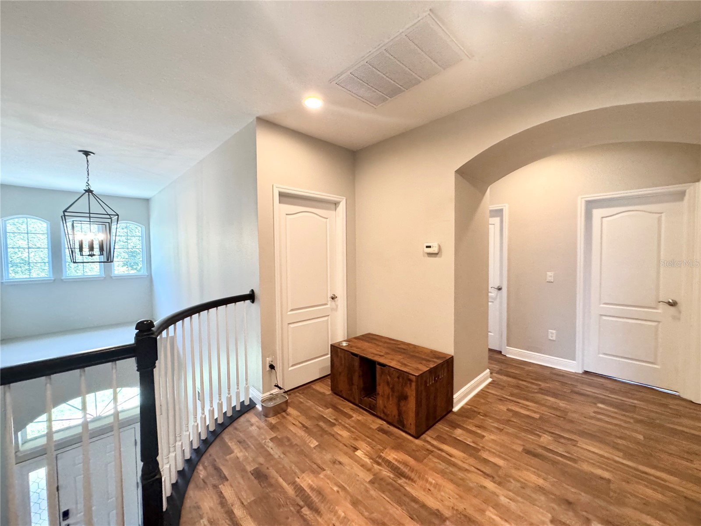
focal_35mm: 14
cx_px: 350
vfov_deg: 85.7
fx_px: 284
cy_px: 263
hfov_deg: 102.1
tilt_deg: -0.7
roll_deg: +0.4
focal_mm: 2.22
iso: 320
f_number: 2.2
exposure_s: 1/120
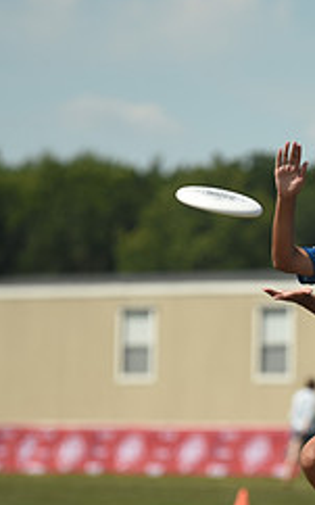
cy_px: 362
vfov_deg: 4.3
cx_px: 371
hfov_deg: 2.7
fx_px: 6711
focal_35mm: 488
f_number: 3.5
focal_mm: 200
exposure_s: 1/2000
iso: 100
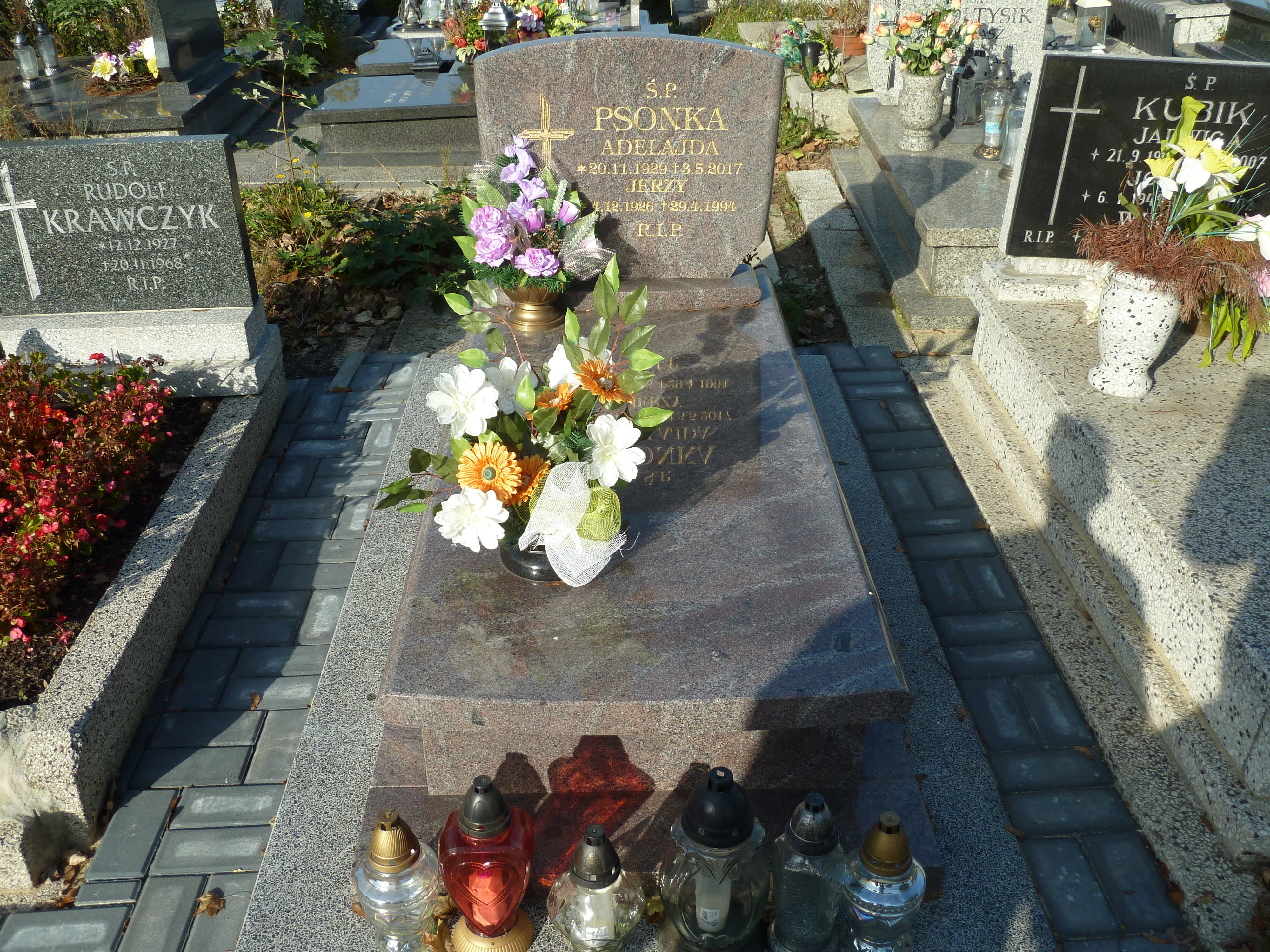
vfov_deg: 44.2
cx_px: 635
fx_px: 1174
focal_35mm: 32
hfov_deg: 56.8
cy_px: 476
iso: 80
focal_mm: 5.3
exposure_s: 1/400
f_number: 4
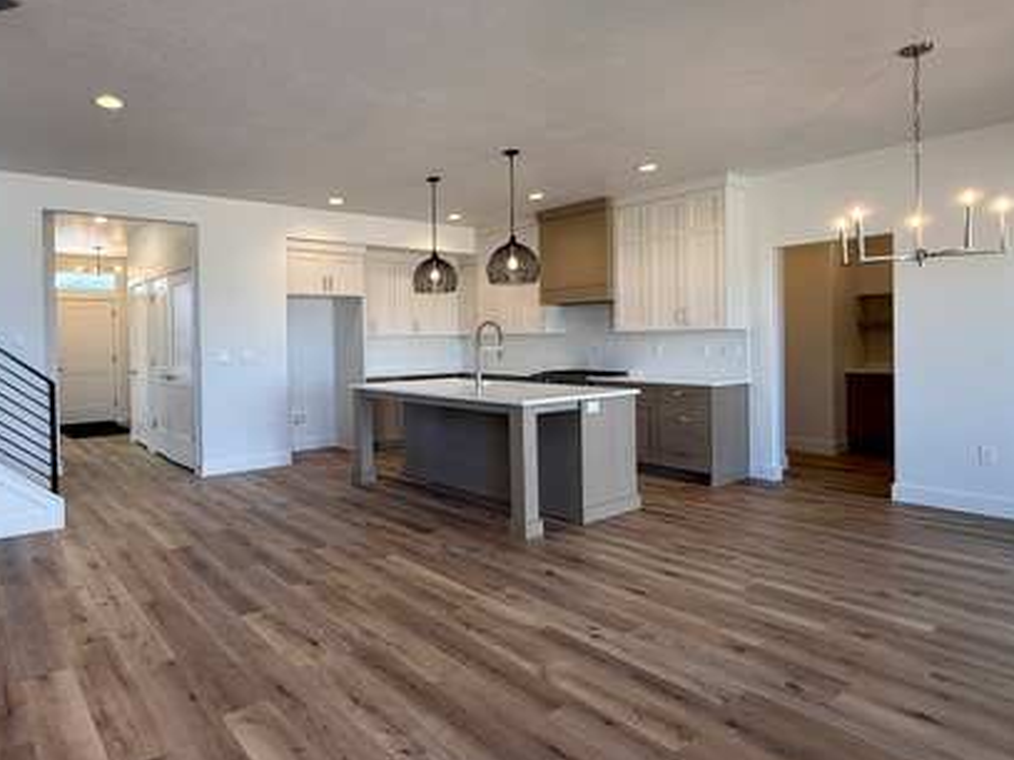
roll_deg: +1.0
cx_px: 406
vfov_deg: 61.0
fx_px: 644
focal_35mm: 22
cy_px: 346
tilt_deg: +0.6
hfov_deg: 75.6
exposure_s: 1/120
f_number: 2.2
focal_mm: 2.22
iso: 100
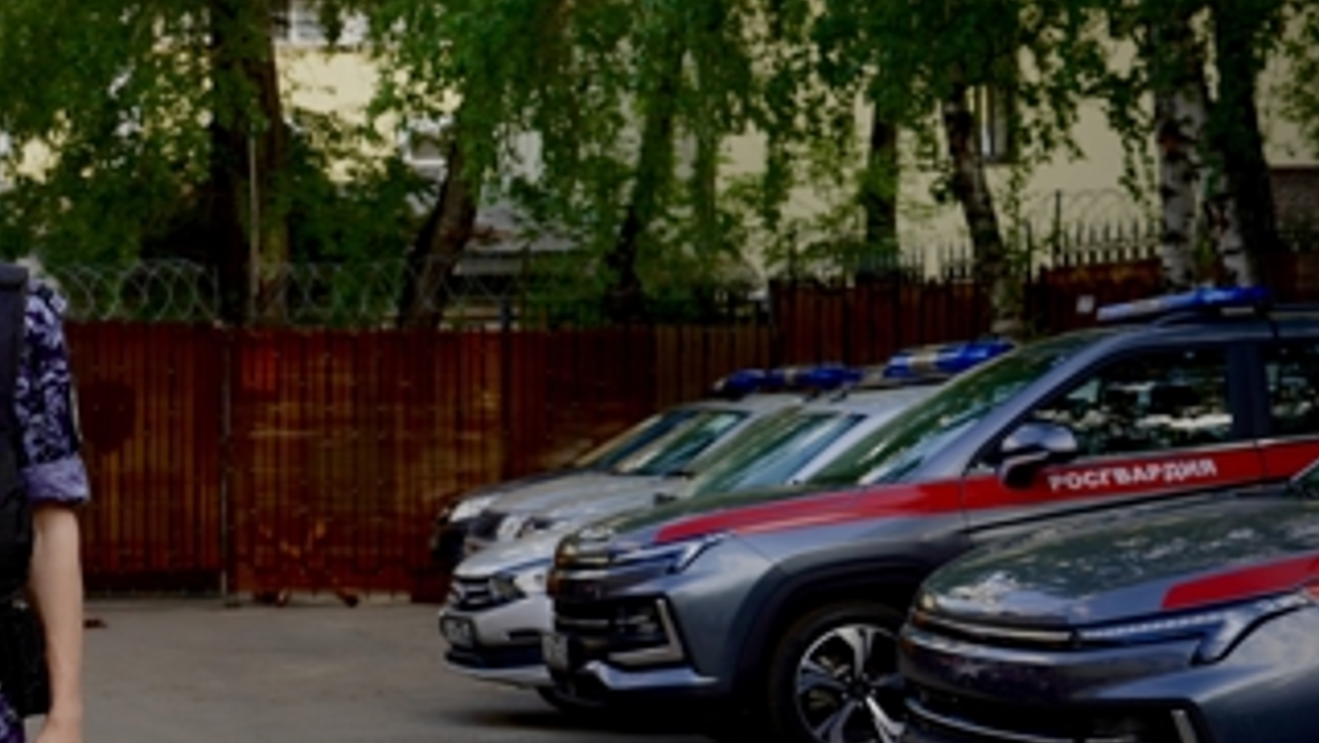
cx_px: -82
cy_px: 435
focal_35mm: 88
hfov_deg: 22.9
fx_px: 3080
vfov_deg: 13.8
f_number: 4
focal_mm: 36
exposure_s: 1/200
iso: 100
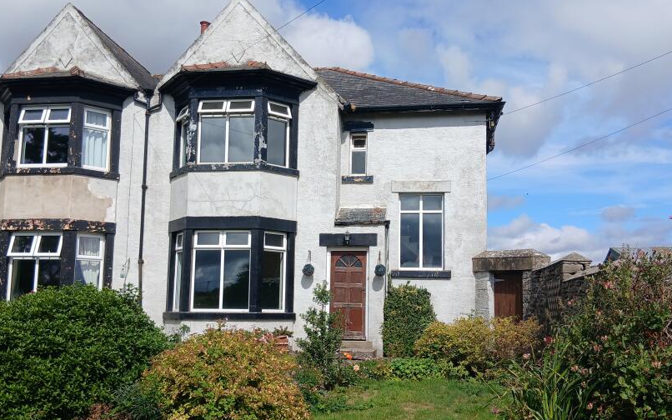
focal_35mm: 35
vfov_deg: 36.2
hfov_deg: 55.3
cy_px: 234
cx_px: 328
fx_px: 641
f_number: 1.8
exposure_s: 1/835
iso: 20
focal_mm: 3.98
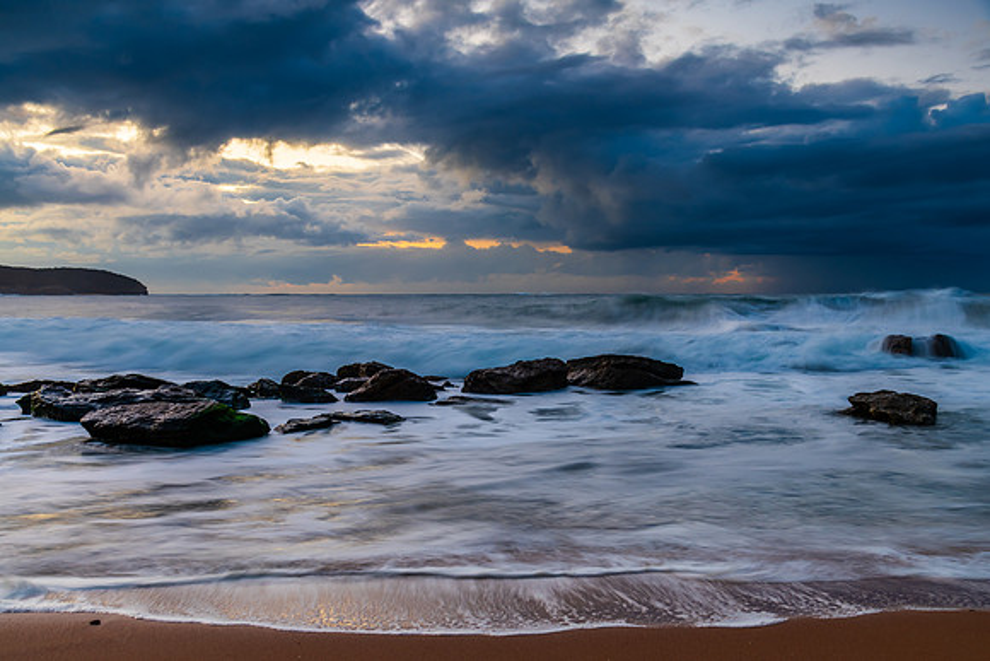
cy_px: 330
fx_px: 1063
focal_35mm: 39
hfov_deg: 50.0
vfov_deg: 34.5
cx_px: 495
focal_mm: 38
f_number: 8
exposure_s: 1/1.25
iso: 160
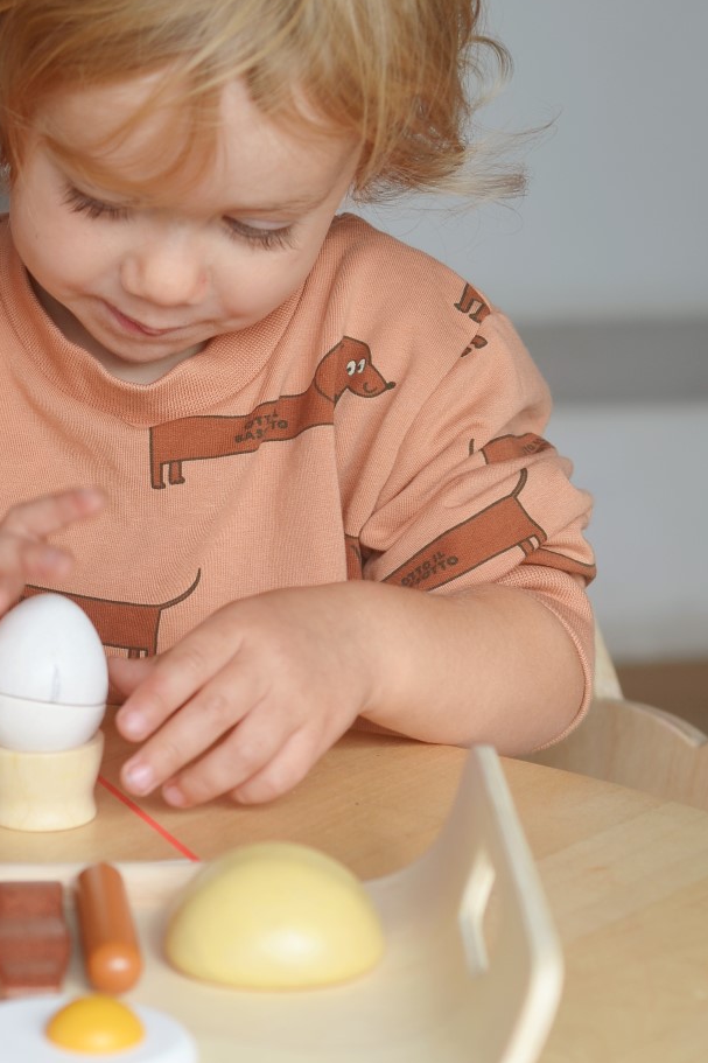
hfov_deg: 10.2
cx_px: 154
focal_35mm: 134
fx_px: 3954
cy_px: 470
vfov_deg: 15.3
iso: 100
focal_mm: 50
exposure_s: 1/100
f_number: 3.5
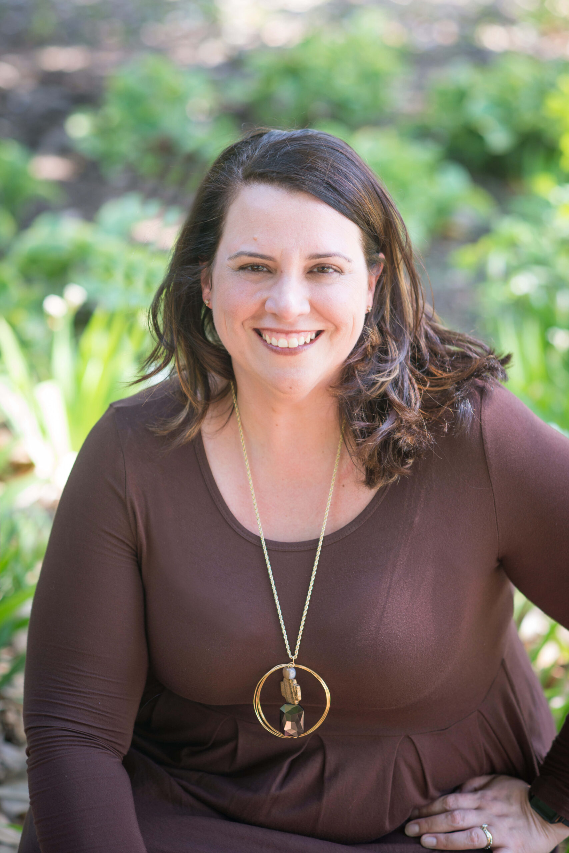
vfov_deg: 23.9
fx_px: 2015
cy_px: 426
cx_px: 284
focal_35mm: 85
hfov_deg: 16.1
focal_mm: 85
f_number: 3.2
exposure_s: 1/250
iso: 400
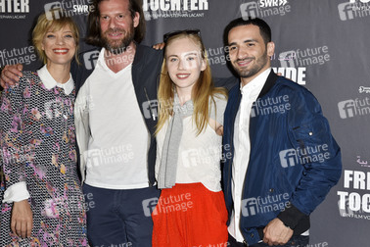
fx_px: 637
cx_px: 181
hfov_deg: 32.4
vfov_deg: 21.9
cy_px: 131
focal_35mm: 62
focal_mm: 52
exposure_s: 1/200
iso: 250
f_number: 5
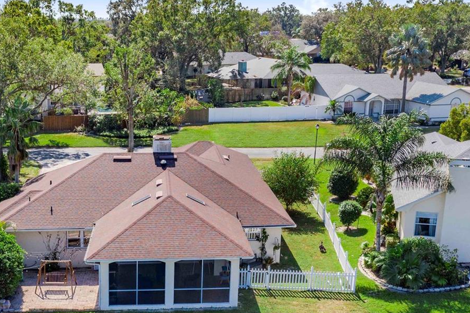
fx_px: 652
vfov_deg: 26.9
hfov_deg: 39.4
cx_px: 179
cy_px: 191
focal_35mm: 50
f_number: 5.6
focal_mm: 10.26
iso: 100
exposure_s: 1/320
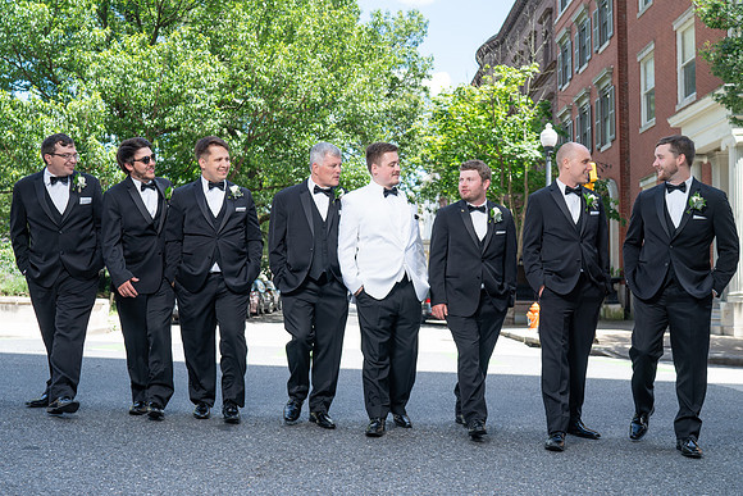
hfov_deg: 50.5
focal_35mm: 38
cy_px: 262
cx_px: 340
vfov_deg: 35.0
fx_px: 787
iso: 100
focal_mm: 35
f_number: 4
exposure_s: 1/200
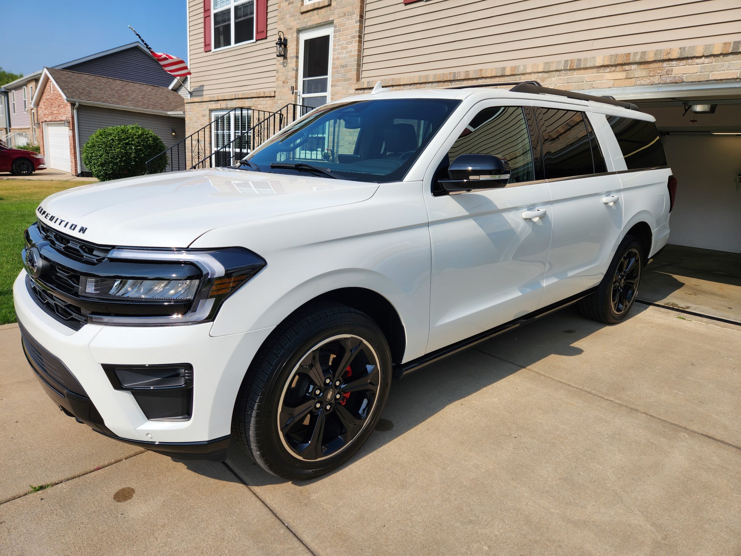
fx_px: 492
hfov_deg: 73.9
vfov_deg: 58.9
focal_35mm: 23
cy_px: 278
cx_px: 370
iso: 20
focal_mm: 5.4
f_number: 1.8
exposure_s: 1/2246
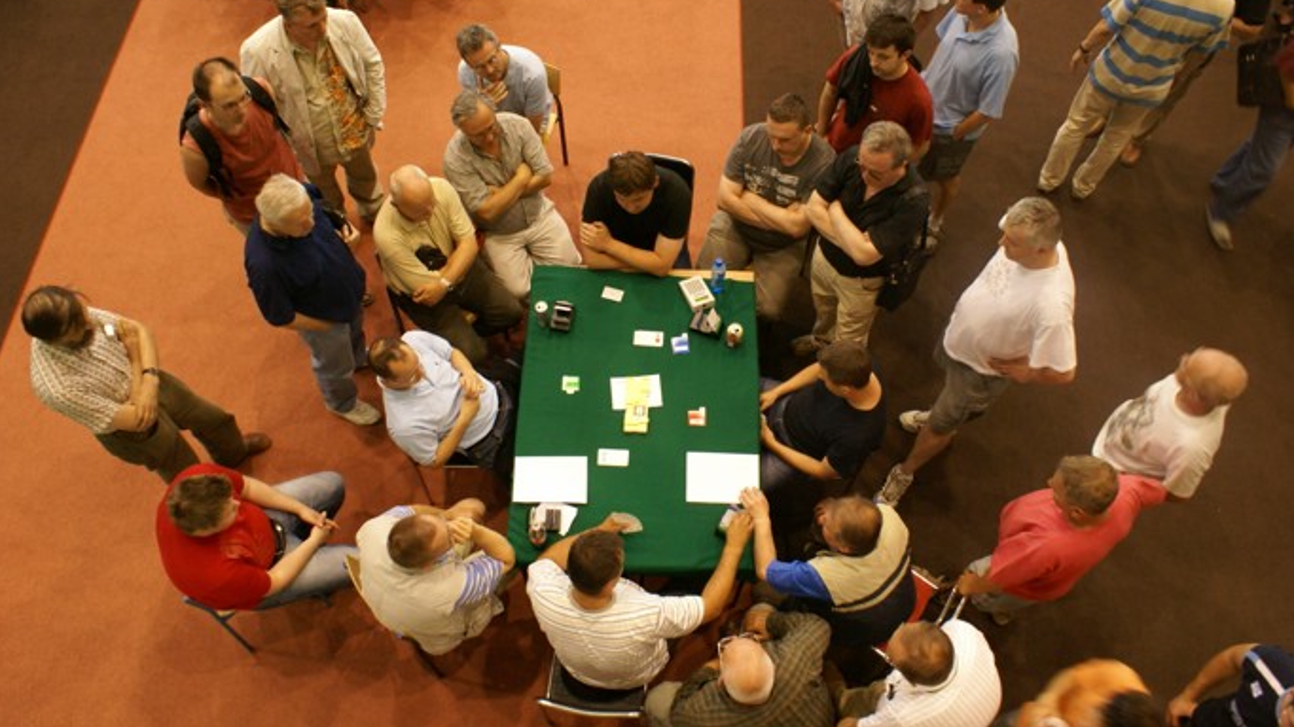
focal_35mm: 29
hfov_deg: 66.1
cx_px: 656
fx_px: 995
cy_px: 324
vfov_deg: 40.1
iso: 400
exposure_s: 1/15
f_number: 5.6
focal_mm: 18
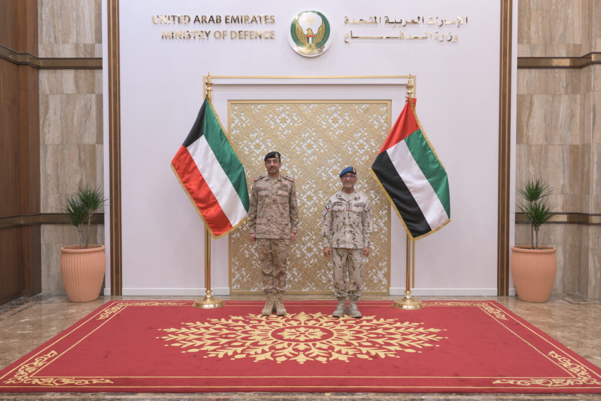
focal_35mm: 34
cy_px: 200
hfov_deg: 55.8
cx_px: 300
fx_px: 568
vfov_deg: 38.9
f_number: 5
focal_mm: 34
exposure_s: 1/100
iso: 2500
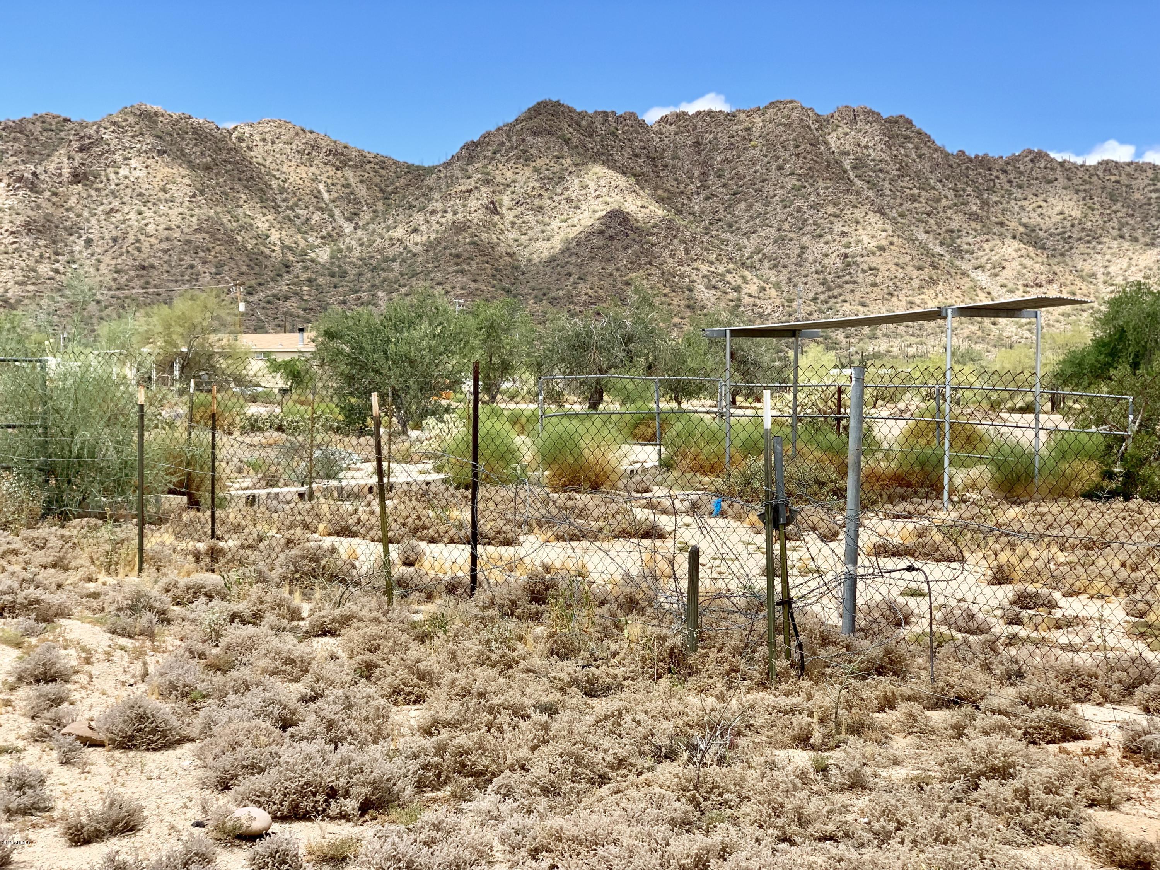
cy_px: 435
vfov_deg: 28.0
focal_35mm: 52
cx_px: 580
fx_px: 1743
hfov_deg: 36.8
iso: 16
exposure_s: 1/959
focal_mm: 6
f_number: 2.4
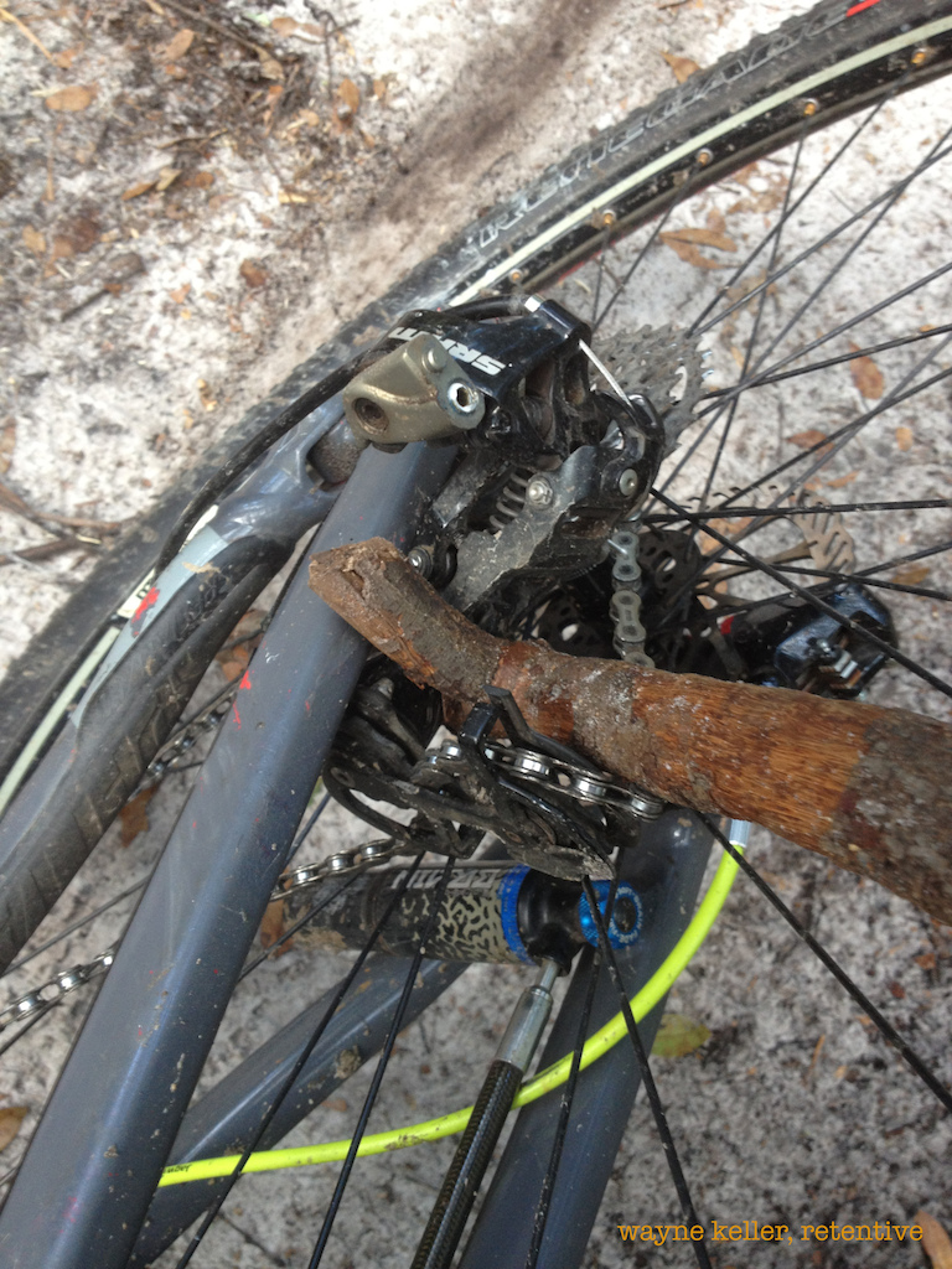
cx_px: 476
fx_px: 1283
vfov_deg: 52.6
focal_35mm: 35
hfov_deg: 40.7
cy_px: 634
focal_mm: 4.28
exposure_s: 1/20
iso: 100
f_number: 2.4
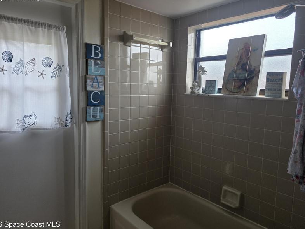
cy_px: 111
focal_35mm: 25
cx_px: 147
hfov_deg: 69.4
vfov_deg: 54.9
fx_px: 220
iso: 64
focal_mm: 6.3
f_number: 1.7
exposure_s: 1/180
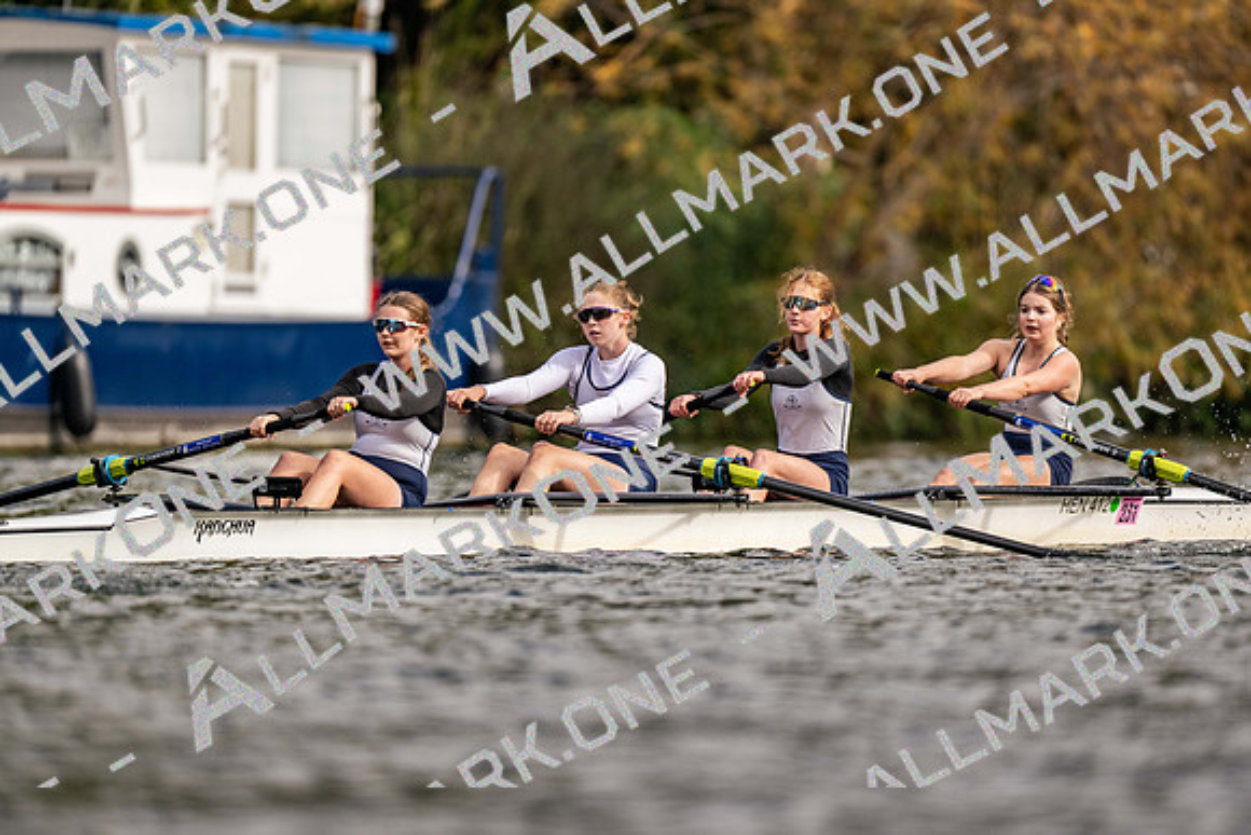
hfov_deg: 3.4
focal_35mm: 600
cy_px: 418
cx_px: 626
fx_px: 20865
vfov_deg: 2.3
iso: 220
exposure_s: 1/2500
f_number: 4
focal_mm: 600
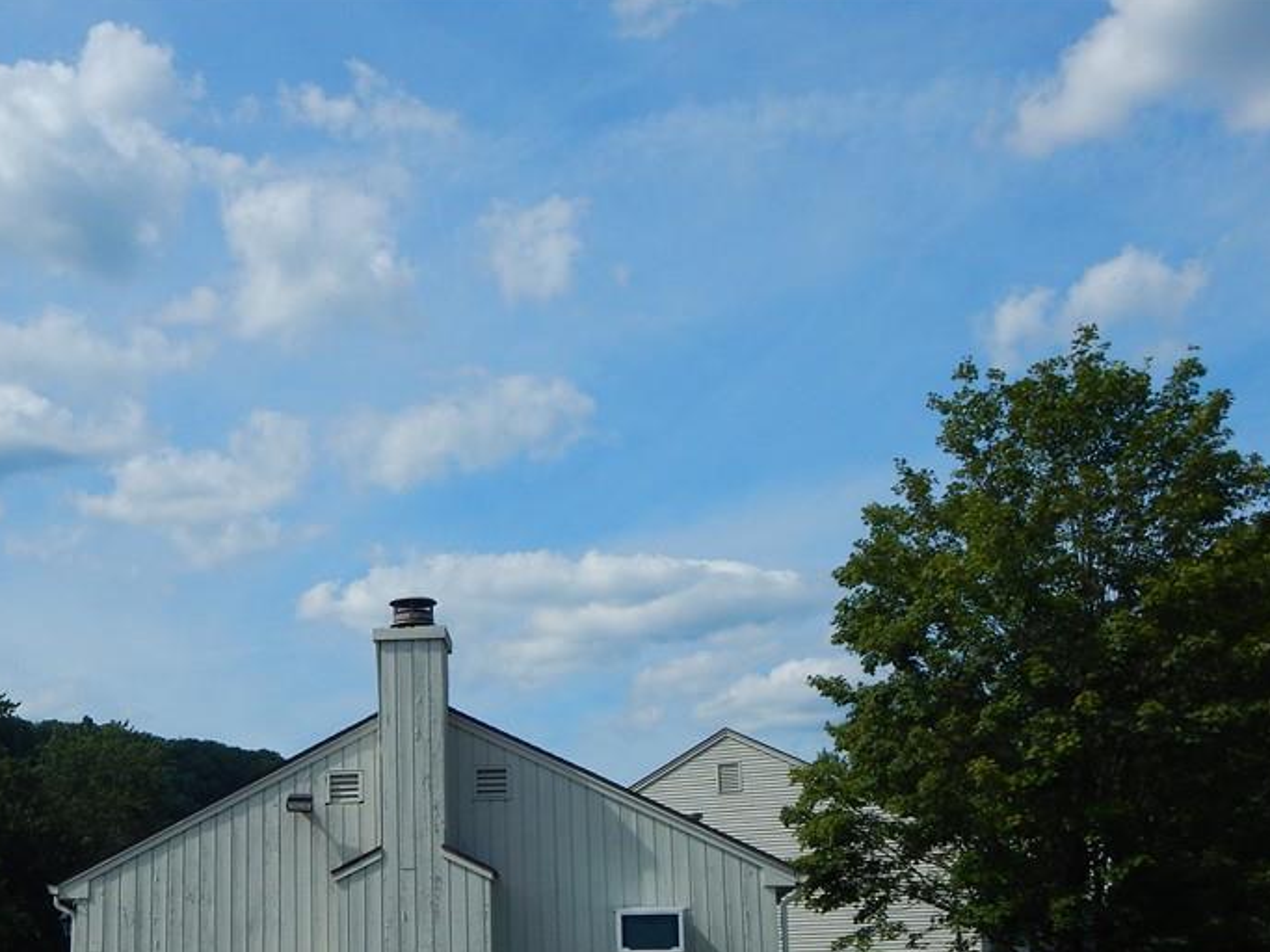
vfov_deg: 28.2
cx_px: 370
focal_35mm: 51
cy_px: 703
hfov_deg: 36.9
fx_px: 1871
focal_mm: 6.1
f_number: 6.7
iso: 125
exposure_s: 1/800
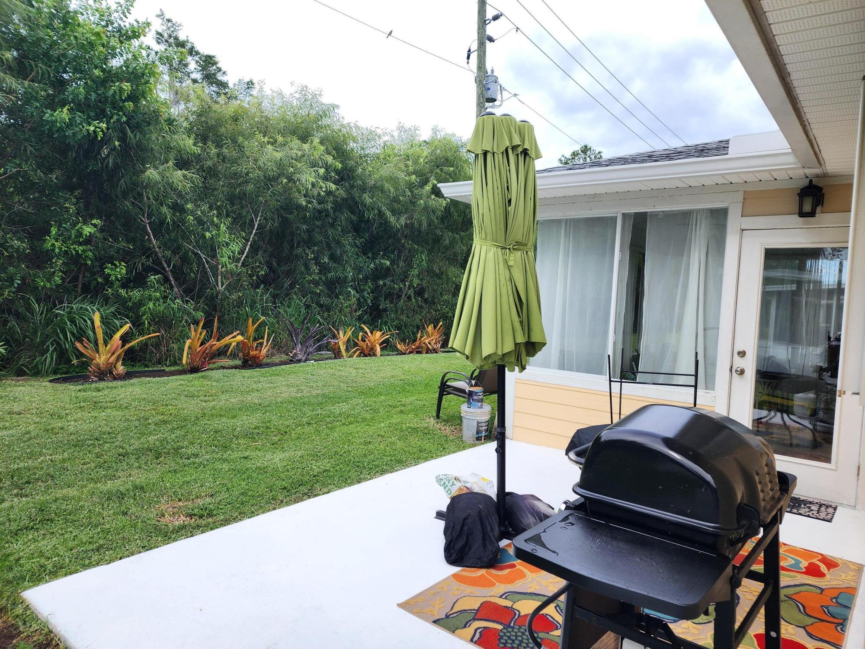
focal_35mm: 23
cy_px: 324
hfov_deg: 73.9
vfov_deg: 58.9
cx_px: 432
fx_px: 575
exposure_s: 1/280
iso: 12
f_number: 1.8
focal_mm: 6.4
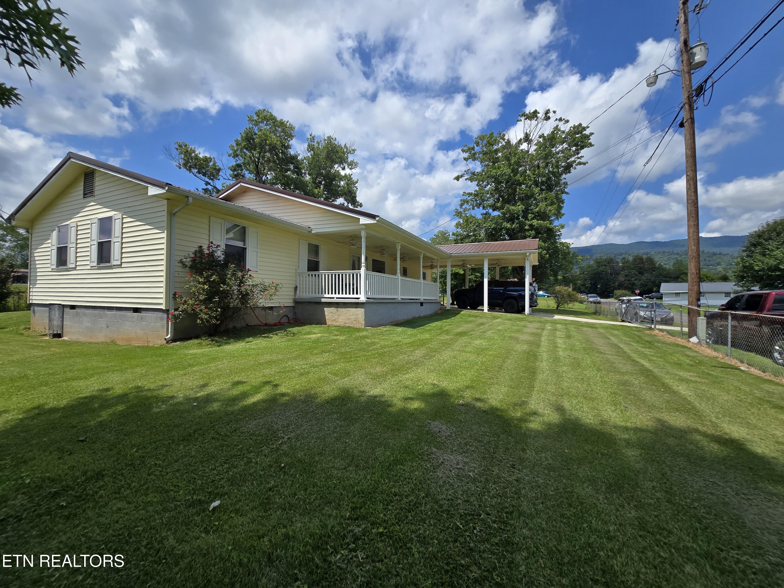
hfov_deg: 106.2
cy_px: 294
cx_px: 392
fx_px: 294
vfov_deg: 89.9
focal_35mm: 13
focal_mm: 2.2
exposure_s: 1/2905
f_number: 2.2
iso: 50
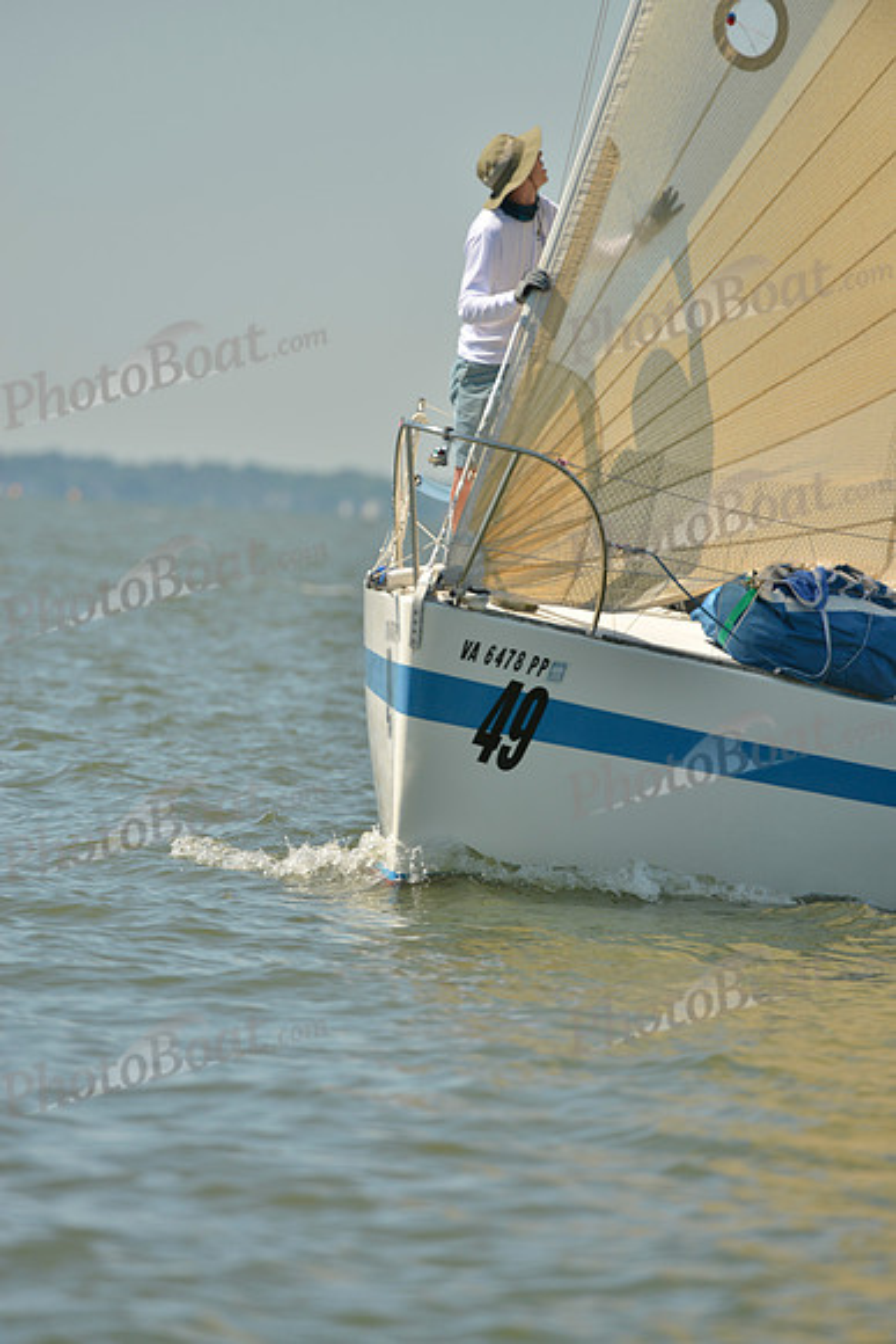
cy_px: 672
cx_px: 448
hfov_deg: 3.4
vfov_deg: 5.2
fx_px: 14923
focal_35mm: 400
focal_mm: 400
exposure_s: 1/1000
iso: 200
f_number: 6.3
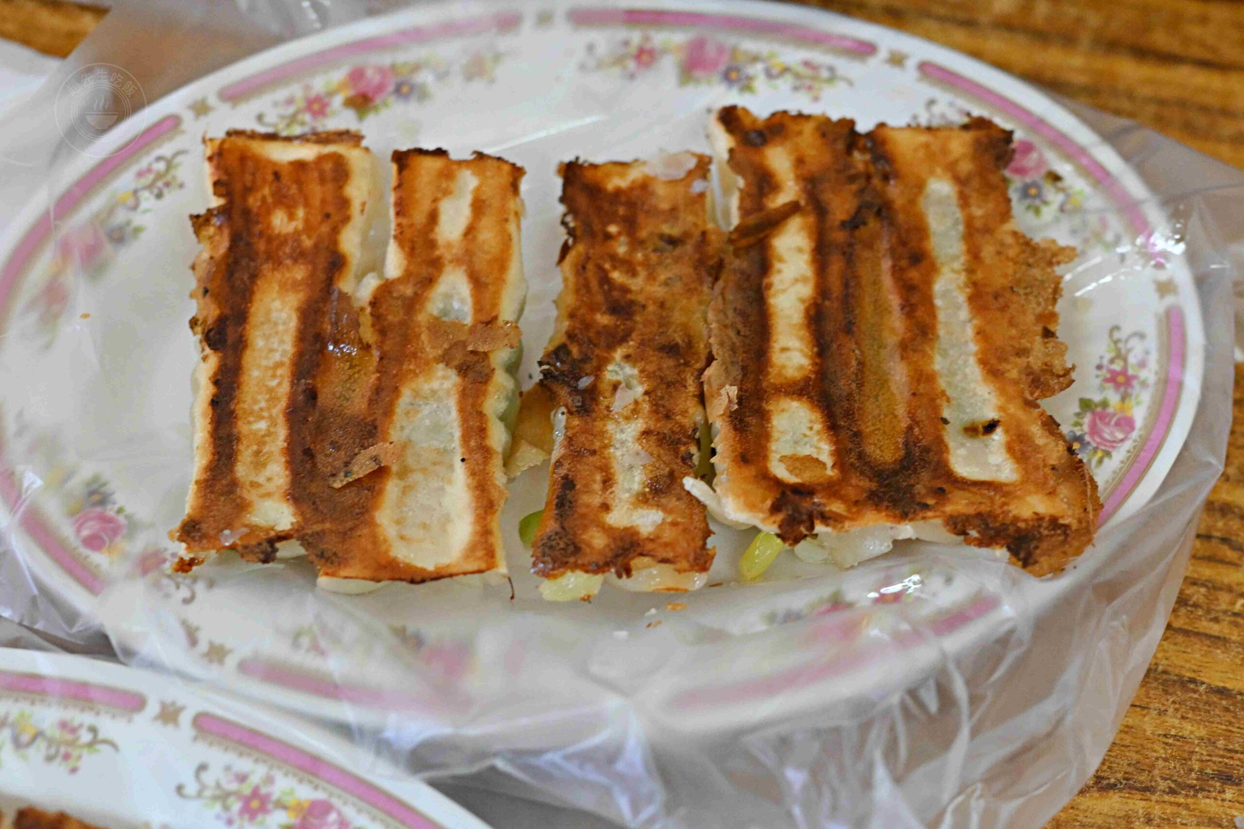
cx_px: 622
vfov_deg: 18.2
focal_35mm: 75
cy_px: 414
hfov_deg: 27.0
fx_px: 2592
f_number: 3.2
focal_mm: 50
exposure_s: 1/200
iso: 2200
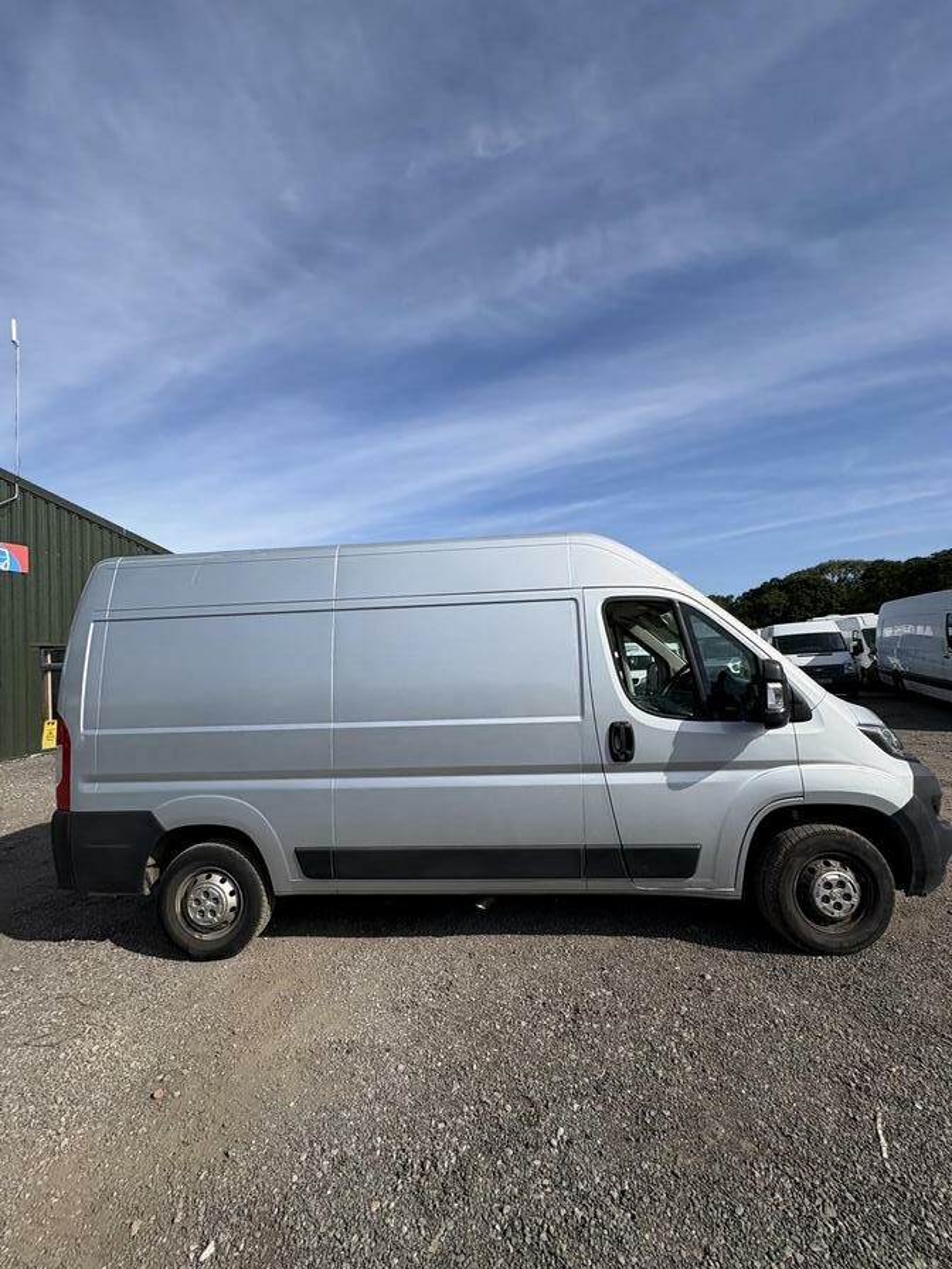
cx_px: 476
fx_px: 513
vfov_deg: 102.1
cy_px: 634
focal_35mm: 14
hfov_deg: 85.7
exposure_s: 1/2494
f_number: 2.2
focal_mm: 2.22
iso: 50
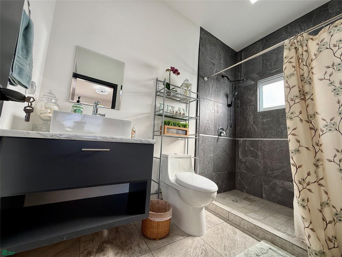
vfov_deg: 85.7
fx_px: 138
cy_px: 128
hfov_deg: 102.1
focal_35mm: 14
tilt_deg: +6.5
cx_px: 171
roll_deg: -4.1
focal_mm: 2.22
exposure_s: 1/163
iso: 50
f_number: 2.2
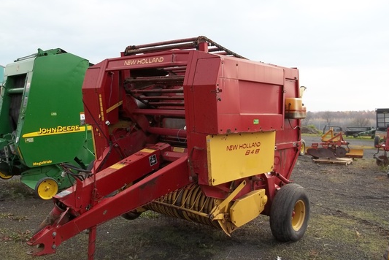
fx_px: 378
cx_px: 196
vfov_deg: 37.9
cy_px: 129
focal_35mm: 35
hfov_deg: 54.4
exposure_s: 1/200
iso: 64
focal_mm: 5.9
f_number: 3.3
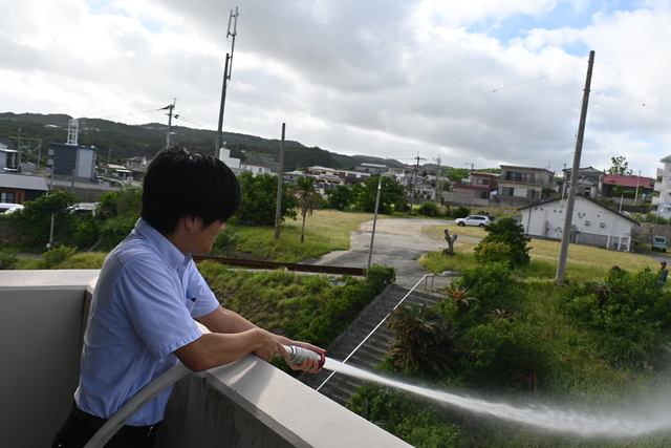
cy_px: 224
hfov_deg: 61.9
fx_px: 559
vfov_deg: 43.6
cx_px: 336
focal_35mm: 30
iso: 100
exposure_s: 1/320
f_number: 7.1
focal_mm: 20
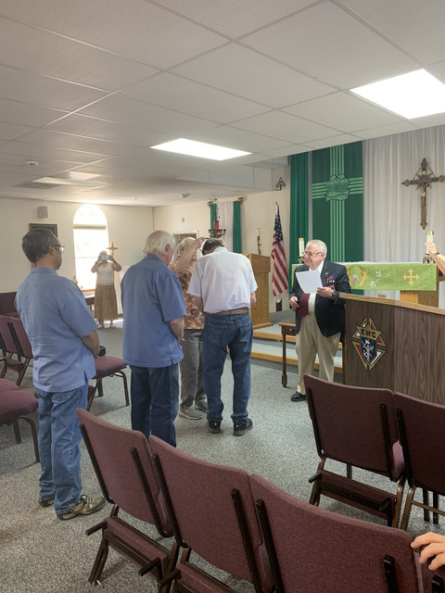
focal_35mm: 26
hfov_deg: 53.1
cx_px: 222
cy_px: 296
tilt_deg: -4.9
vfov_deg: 67.3
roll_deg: +1.7
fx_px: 446
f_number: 1.8
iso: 125
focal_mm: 4.25
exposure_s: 1/60
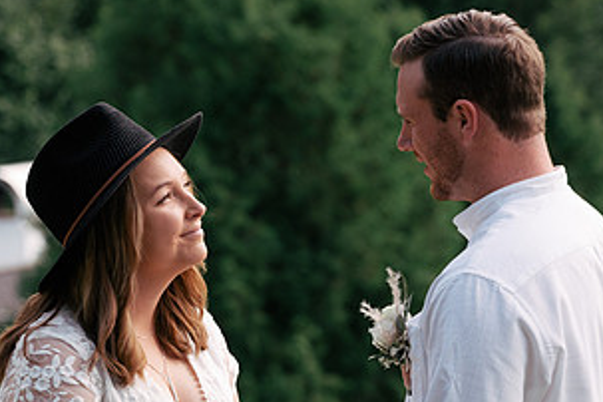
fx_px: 5125
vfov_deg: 4.5
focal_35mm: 306
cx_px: 285
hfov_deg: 6.7
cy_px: 312
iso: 500
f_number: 8
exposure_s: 1/250
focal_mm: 160
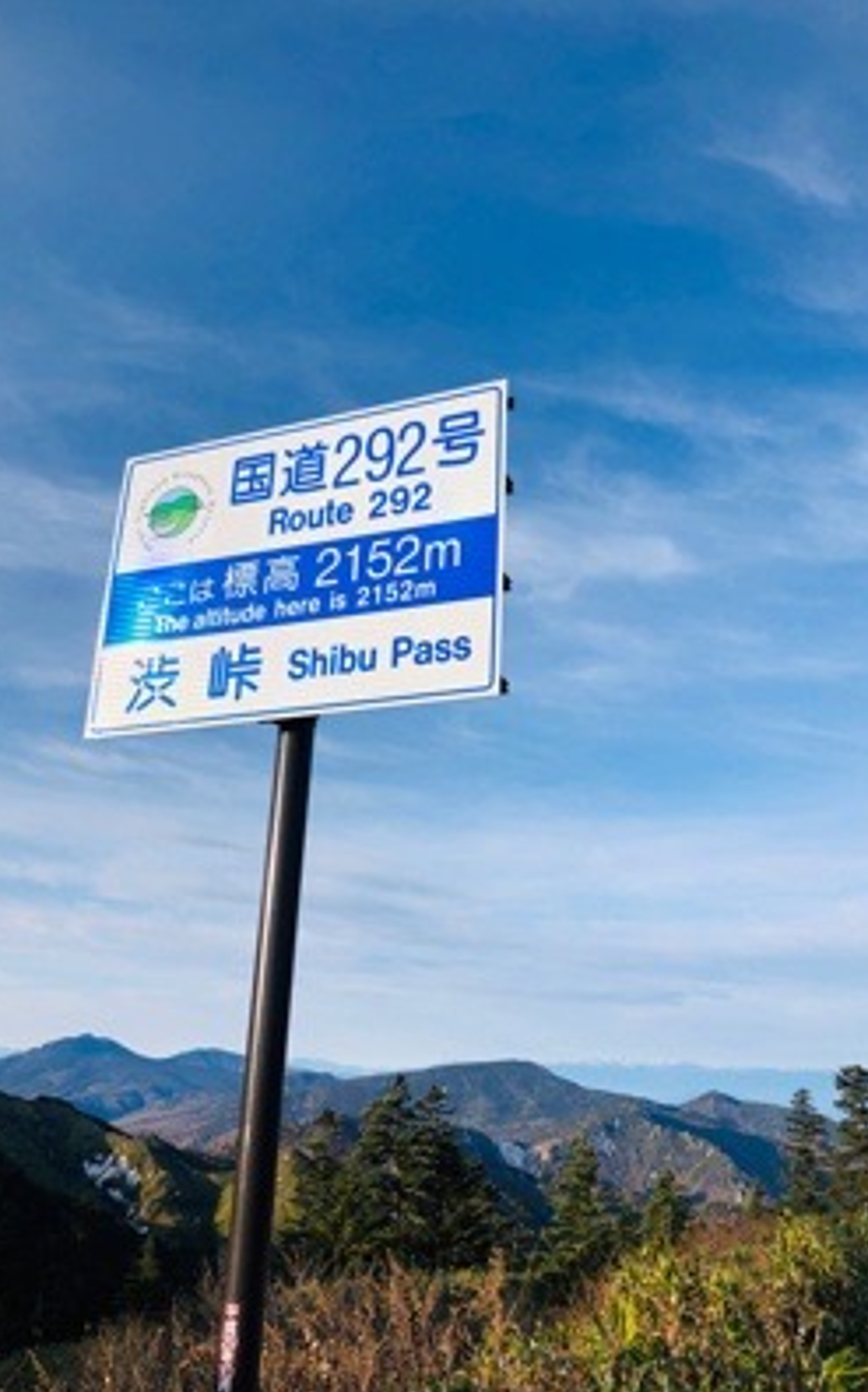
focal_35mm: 30
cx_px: 450
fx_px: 1137
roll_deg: -3.1
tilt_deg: +18.2
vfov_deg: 62.9
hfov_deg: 41.8
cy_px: 700
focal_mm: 3.99
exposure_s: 1/1845
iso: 20
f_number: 1.8
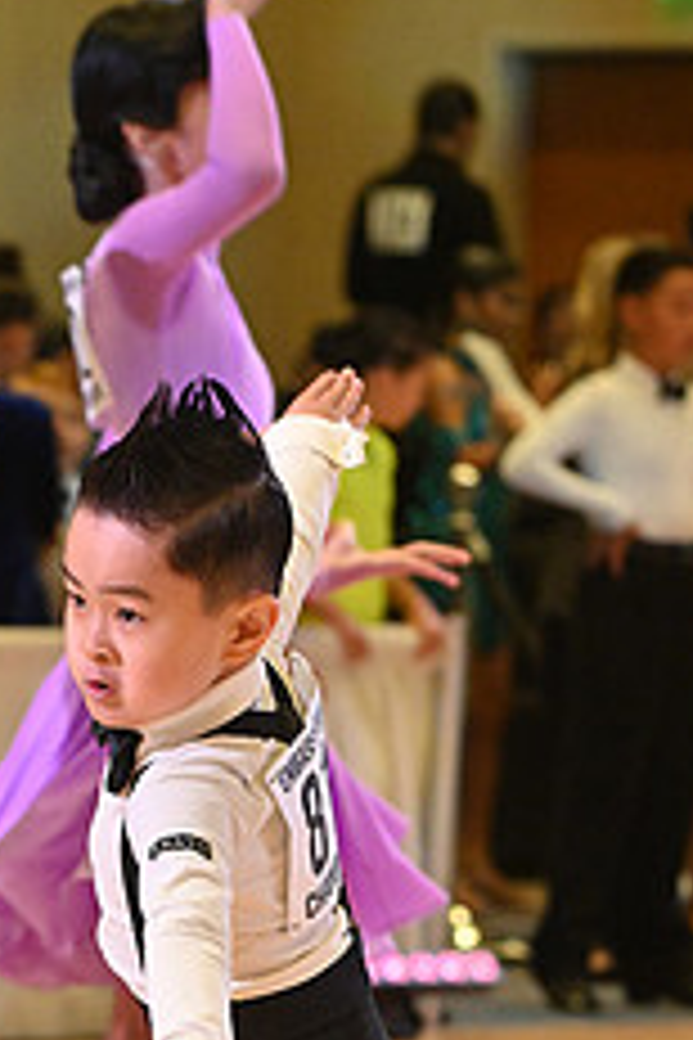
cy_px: 1202
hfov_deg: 4.2
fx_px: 9413
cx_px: 155
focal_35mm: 326
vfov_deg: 6.3
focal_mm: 130
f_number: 6.3
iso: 4000
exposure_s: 1/400
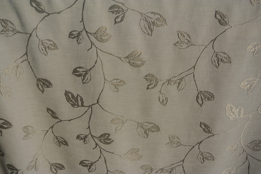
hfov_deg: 41.9
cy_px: 87
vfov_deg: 28.7
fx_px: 341
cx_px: 130
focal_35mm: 47
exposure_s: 1/125
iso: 320
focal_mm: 17.5
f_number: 4.5
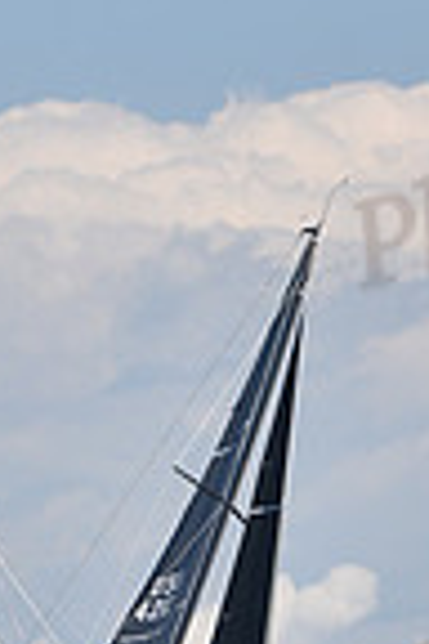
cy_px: 470
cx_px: 123
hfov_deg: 2.0
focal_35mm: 683
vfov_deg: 3.0
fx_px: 12208
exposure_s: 1/1000
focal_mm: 170
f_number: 5
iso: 250
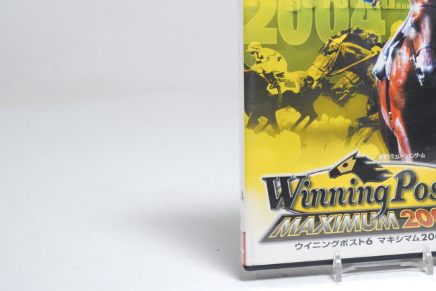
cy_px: 60
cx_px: 370
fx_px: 763
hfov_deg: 30.8
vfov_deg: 21.3
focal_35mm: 63
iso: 64
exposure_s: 1/1.6
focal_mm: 34
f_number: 9
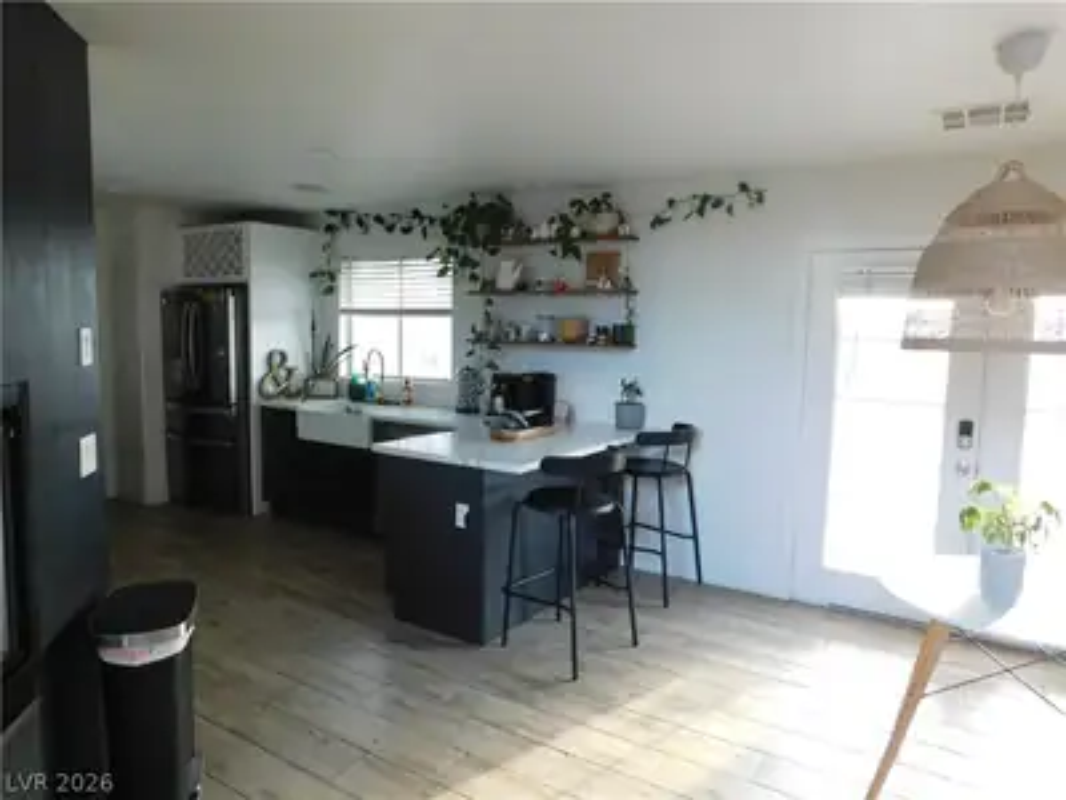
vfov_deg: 56.8
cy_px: 400
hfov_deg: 71.6
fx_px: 739
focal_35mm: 24
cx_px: 533
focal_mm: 4.1
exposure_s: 1/30
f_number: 3
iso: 400
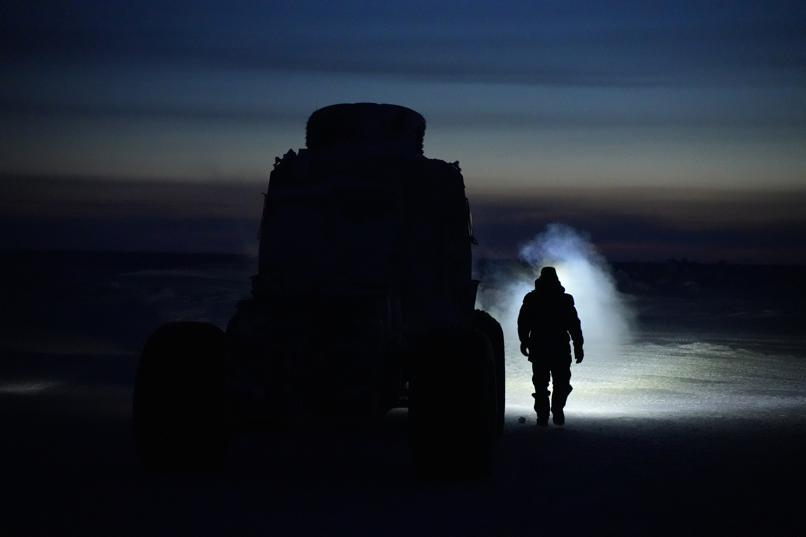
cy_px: 268
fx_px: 1679
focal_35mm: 75
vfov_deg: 18.2
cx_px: 403
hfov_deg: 27.0
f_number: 2.8
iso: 16000
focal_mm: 75
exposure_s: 1/30
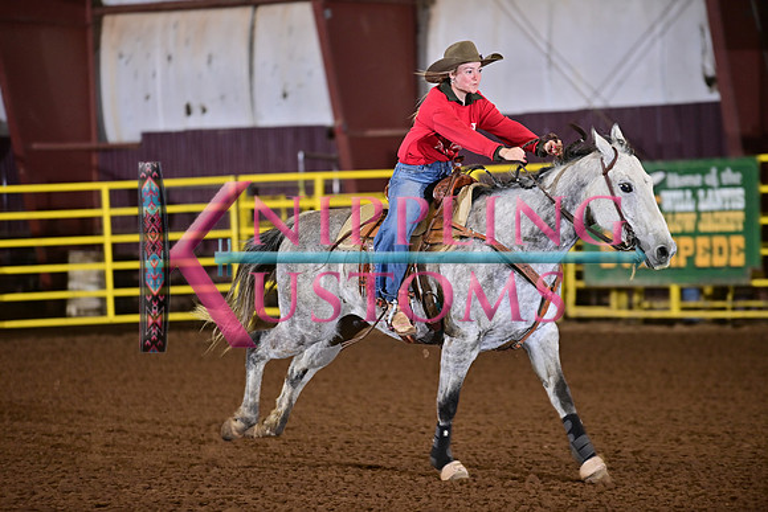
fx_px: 4267
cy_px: 256
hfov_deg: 10.3
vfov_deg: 6.9
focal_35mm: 200
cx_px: 384
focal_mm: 200
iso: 1000
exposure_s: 1/200
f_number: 3.2
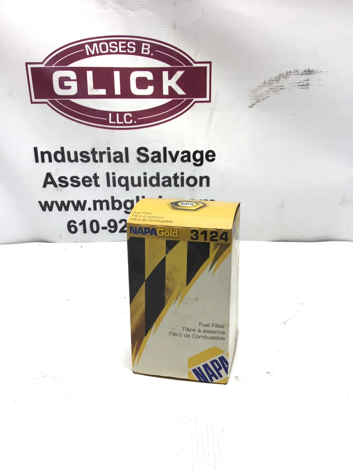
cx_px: 176
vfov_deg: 58.4
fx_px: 422
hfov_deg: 45.4
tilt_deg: -17.8
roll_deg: +0.5
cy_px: 235
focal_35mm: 31
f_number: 2.4
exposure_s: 1/120
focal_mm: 3.3
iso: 32
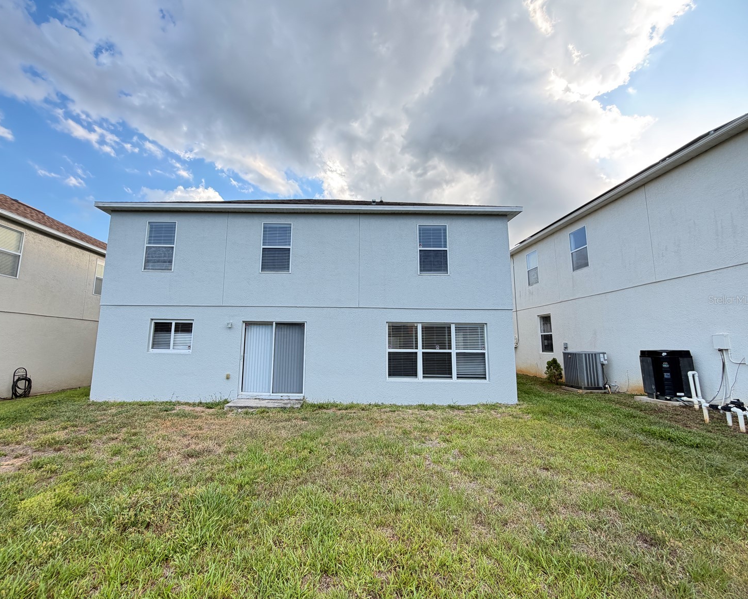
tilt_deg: +8.3
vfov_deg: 84.0
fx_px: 332
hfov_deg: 96.6
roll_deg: +0.0
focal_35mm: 15
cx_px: 346
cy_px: 300
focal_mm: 2.22
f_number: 2.2
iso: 50
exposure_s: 1/121
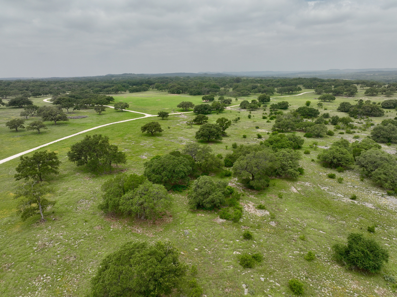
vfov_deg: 56.8
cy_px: 148
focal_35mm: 24
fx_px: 275
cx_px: 198
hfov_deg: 71.6
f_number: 4.5
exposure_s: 1/60
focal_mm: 12.29
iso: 100
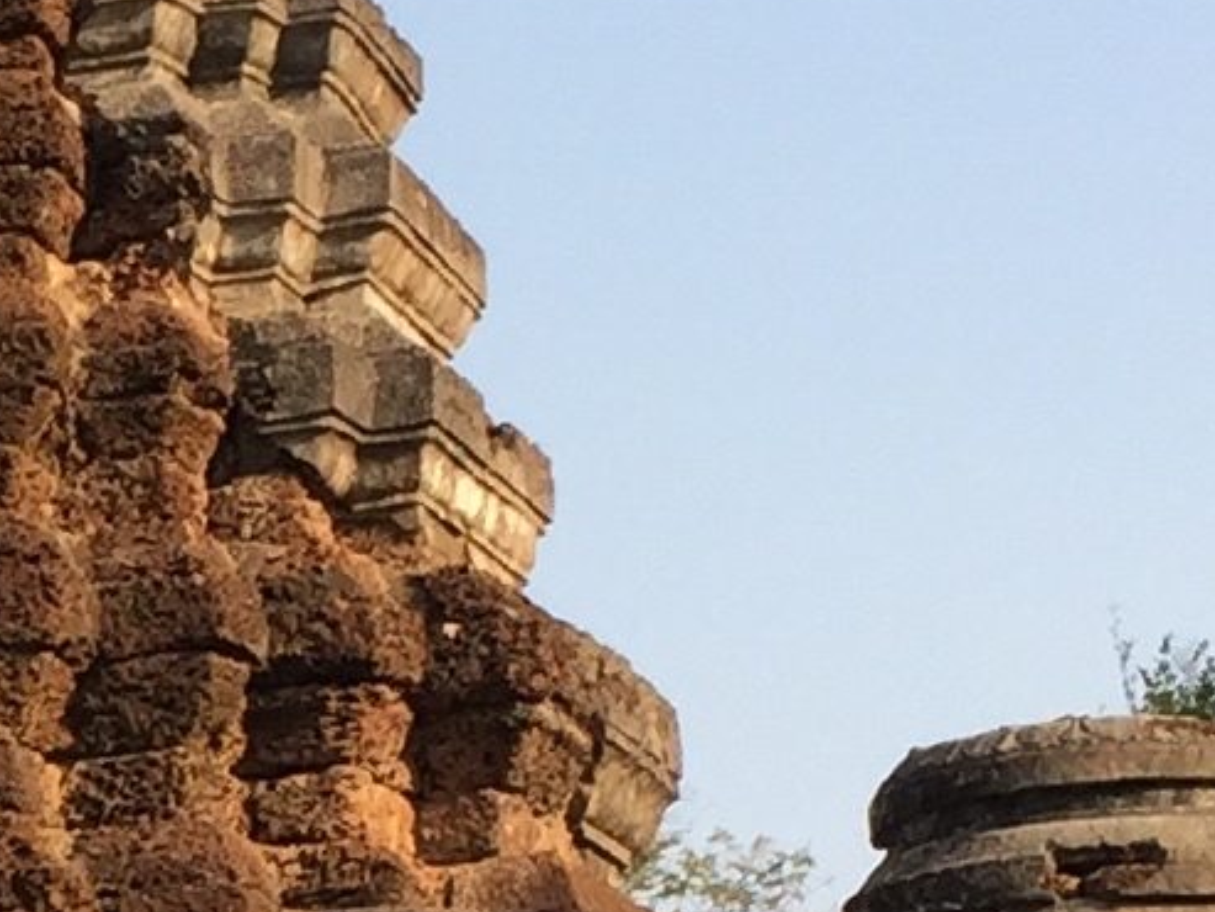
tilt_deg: +5.0
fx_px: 6741
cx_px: -1023
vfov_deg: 7.4
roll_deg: -0.4
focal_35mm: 192
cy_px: 1797
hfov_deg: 9.7
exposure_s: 1/732
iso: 32
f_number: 2.2
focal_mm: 4.15
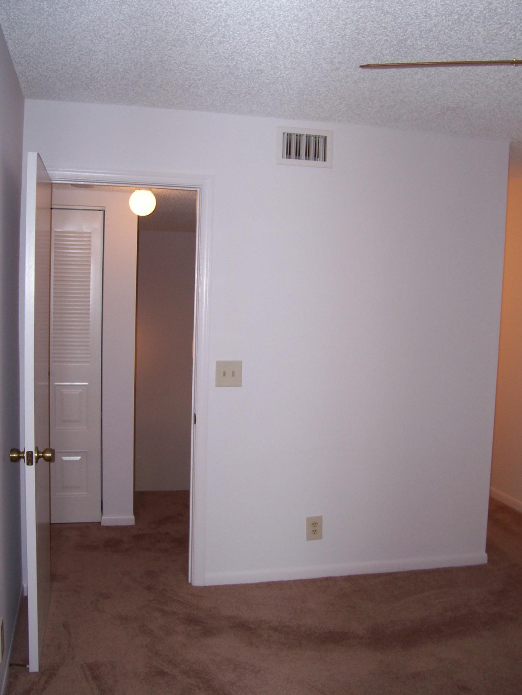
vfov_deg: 51.3
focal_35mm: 36
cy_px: 342
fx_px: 724
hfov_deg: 39.6
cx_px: 275
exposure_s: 1/64
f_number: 2.7
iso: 80
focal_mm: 5.6
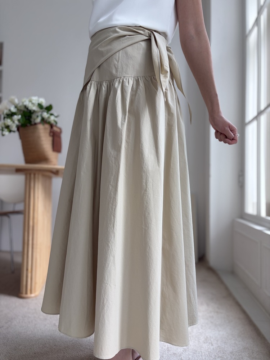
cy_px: 180
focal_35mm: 26
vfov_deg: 67.3
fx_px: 270
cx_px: 135
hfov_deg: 53.1
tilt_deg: +2.2
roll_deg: -1.0
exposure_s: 1/121
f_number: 1.6
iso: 64
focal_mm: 5.96
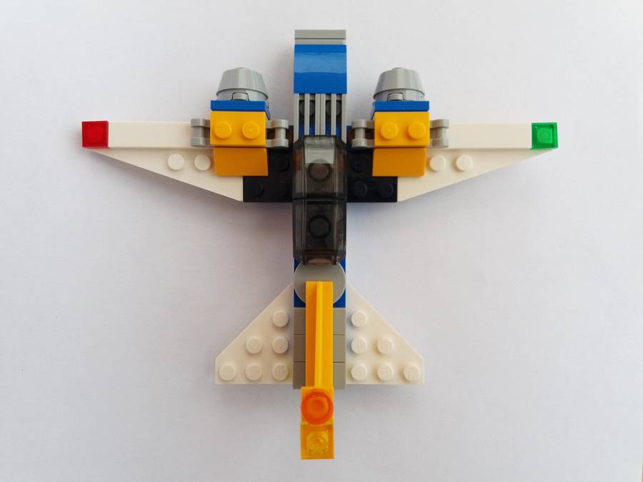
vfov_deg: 49.7
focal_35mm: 28
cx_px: 322
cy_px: 241
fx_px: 520
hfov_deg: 63.4
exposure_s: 1/168
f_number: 1.9
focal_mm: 3.7
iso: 64
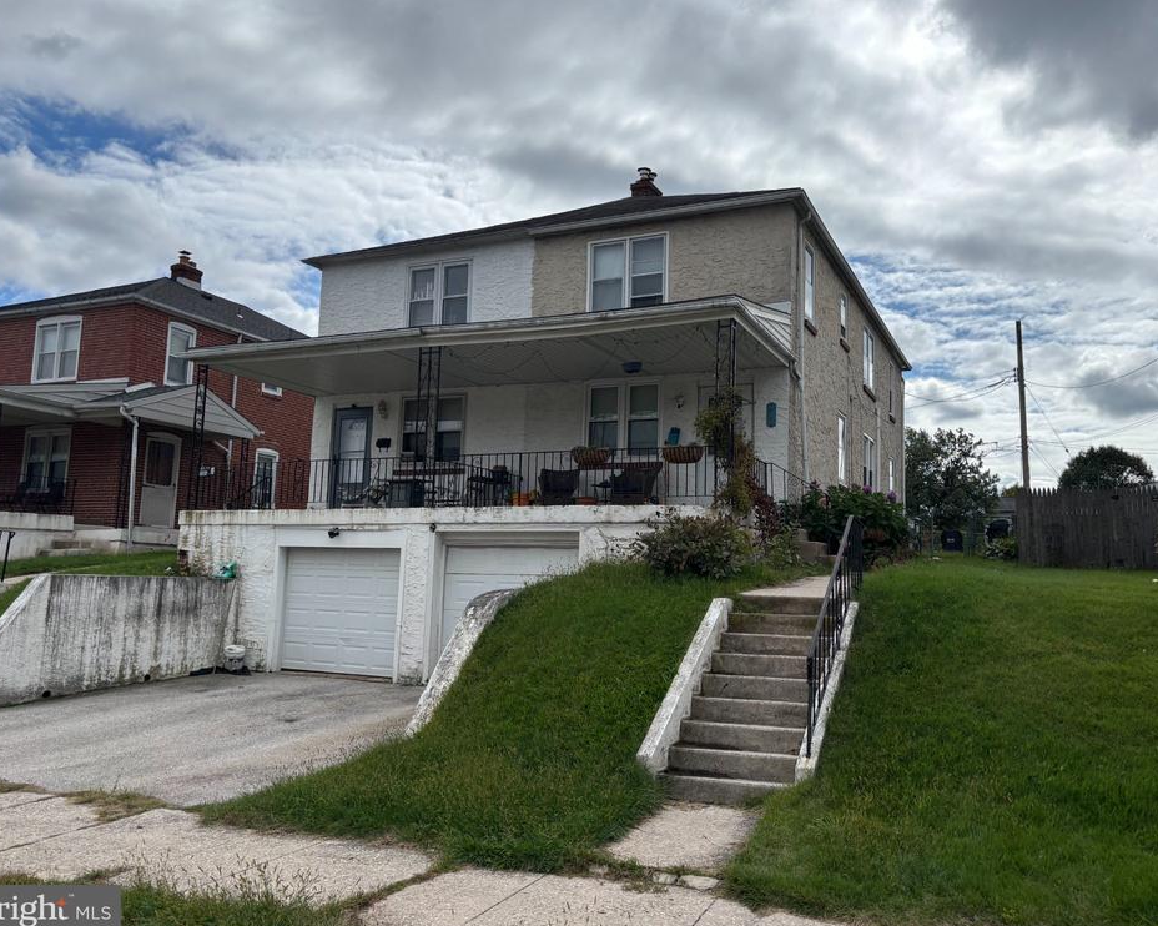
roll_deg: -1.6
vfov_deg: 51.5
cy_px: 457
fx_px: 959
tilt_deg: +6.4
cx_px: 604
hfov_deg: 62.2
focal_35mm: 28
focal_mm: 5.96
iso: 50
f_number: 1.6
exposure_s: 1/8333
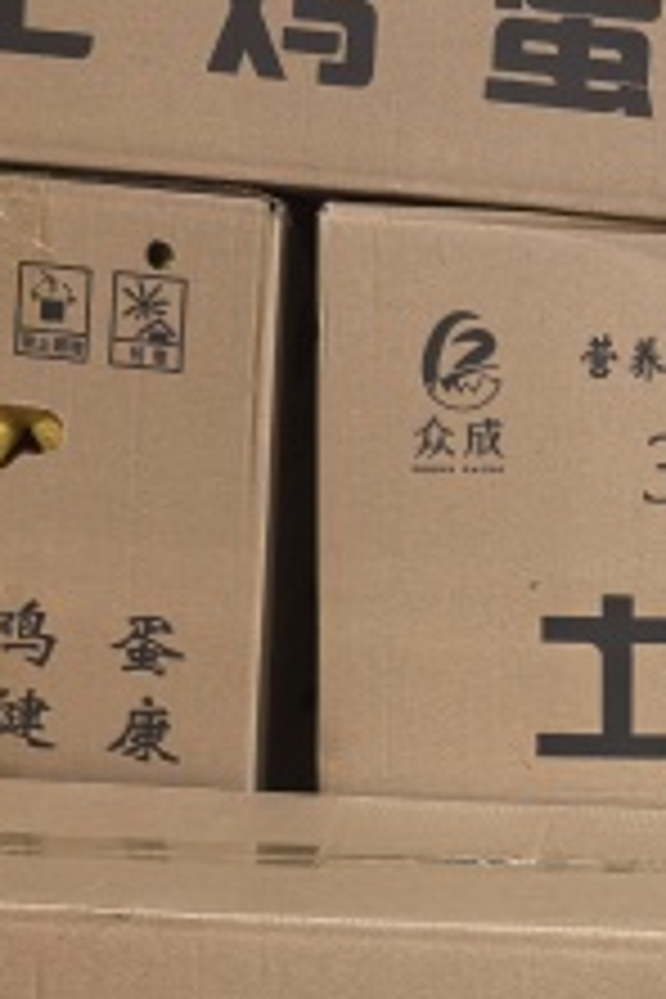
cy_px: 860
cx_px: 796
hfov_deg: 13.2
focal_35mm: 101
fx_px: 2803
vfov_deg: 19.9
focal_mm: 8.5
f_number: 1.6
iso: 250
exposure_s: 1/50
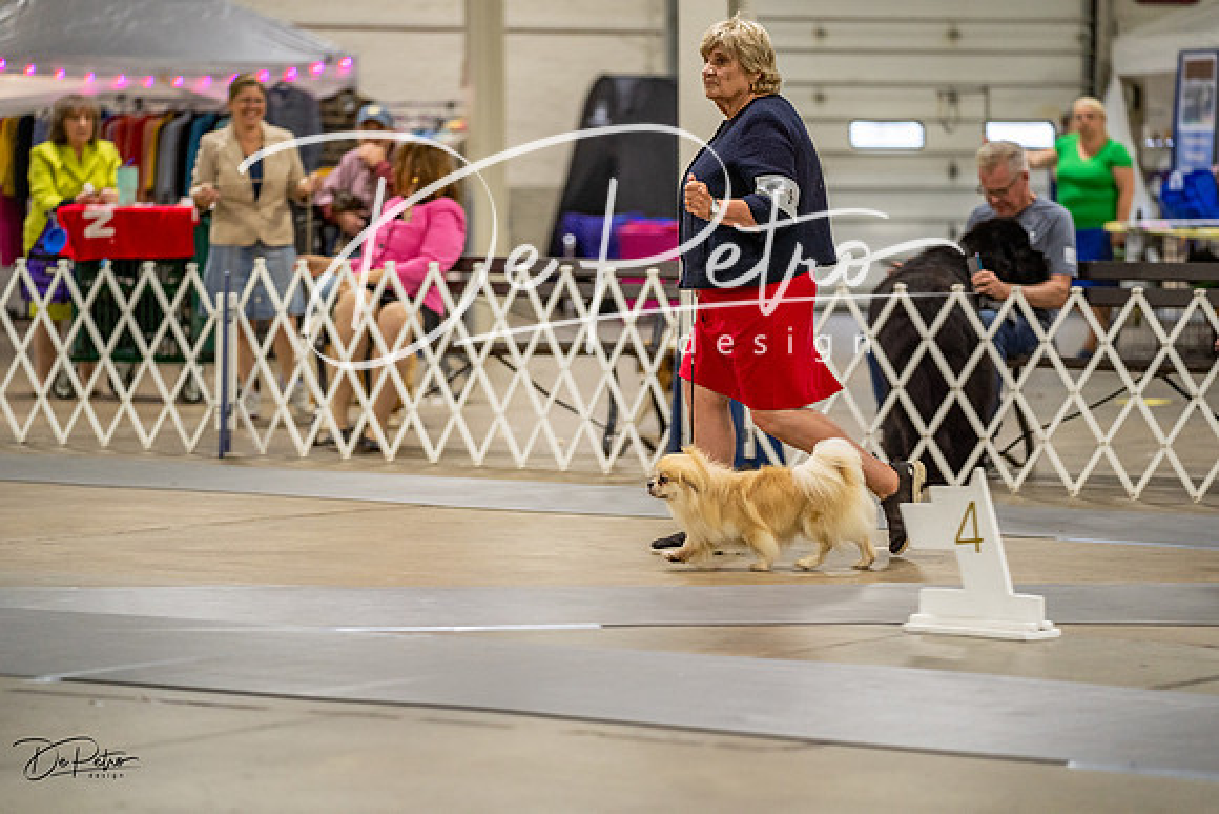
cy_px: 407
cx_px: 610
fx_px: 4741
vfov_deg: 9.8
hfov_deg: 14.7
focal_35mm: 140
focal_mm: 140
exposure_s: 1/160
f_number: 2.8
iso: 2000
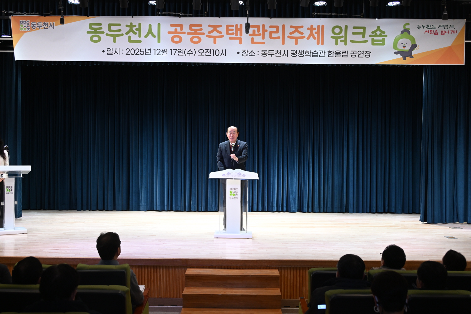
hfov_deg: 48.5
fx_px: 523
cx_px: 236
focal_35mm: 40
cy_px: 157
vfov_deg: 33.4
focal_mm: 40
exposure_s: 1/100
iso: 1000
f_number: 5
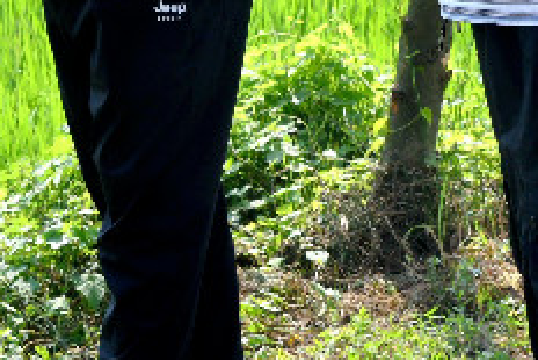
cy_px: -237
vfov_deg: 6.7
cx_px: 325
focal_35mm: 203
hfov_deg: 10.1
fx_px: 3035
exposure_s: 1/250
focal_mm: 46
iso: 250
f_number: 8
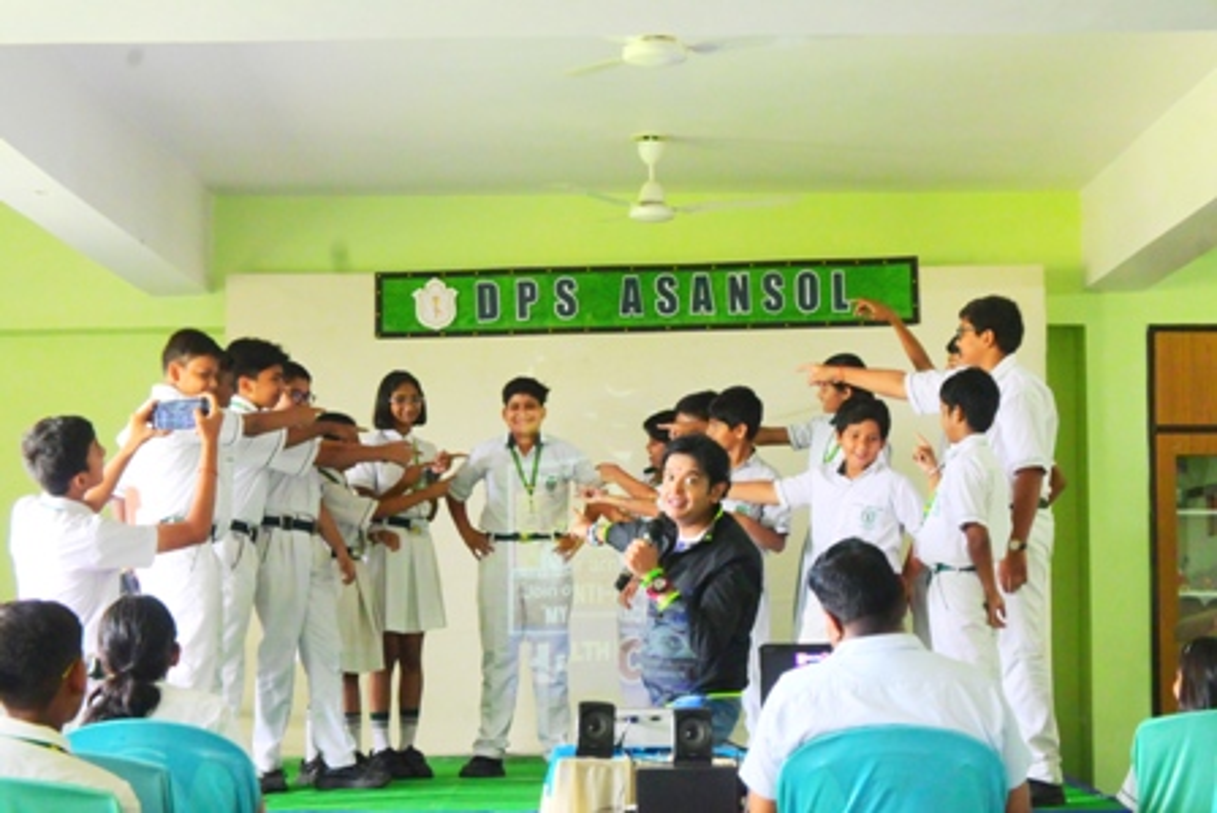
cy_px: 406
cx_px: 608
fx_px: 2536
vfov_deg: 18.2
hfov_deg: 27.0
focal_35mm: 75
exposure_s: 1/125
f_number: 6.3
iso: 2800
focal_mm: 50
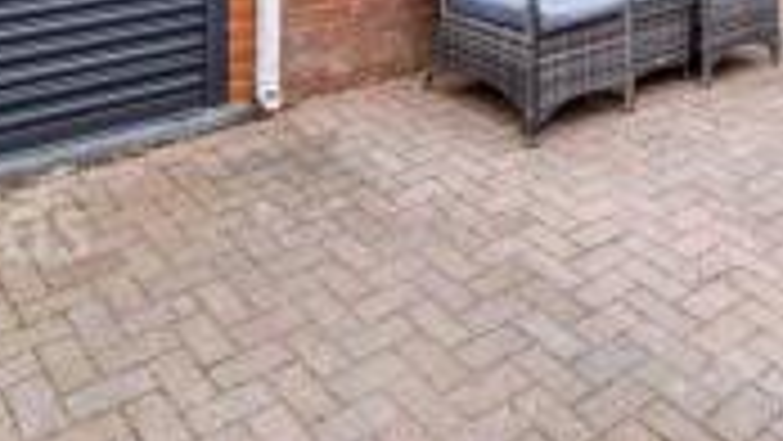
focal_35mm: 43
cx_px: 423
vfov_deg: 21.8
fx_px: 893
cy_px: -263
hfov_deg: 47.3
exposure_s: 1/160
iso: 320
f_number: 8
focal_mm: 10
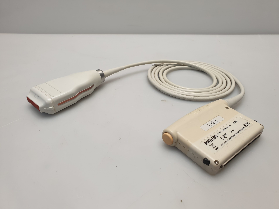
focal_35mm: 26
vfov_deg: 53.1
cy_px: 104
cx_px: 140
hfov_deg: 67.3
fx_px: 210
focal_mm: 4.3
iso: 50
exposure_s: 1/50
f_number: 2.4
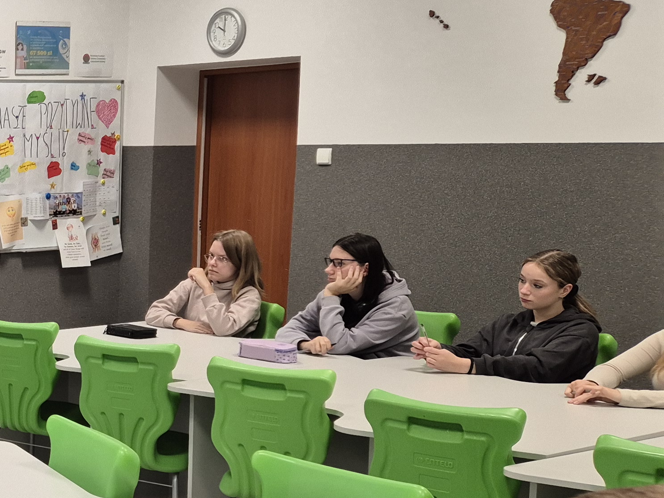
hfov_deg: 26.0
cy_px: 289
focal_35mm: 62
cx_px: -230
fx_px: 1189
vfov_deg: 23.6
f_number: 1.8
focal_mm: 5.4
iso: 160
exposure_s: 1/100
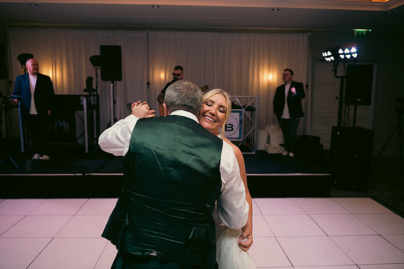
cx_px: 202
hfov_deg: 65.5
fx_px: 314
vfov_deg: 46.4
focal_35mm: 28
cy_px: 134
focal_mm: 28
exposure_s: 1/160
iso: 800
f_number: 3.5
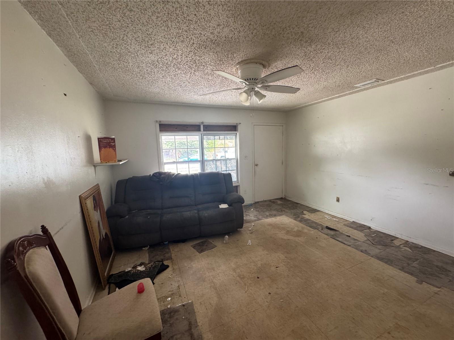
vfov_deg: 85.7
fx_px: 184
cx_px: 227
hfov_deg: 102.1
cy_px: 170
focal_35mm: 14
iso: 320
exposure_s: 1/60
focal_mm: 2.22
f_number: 2.2
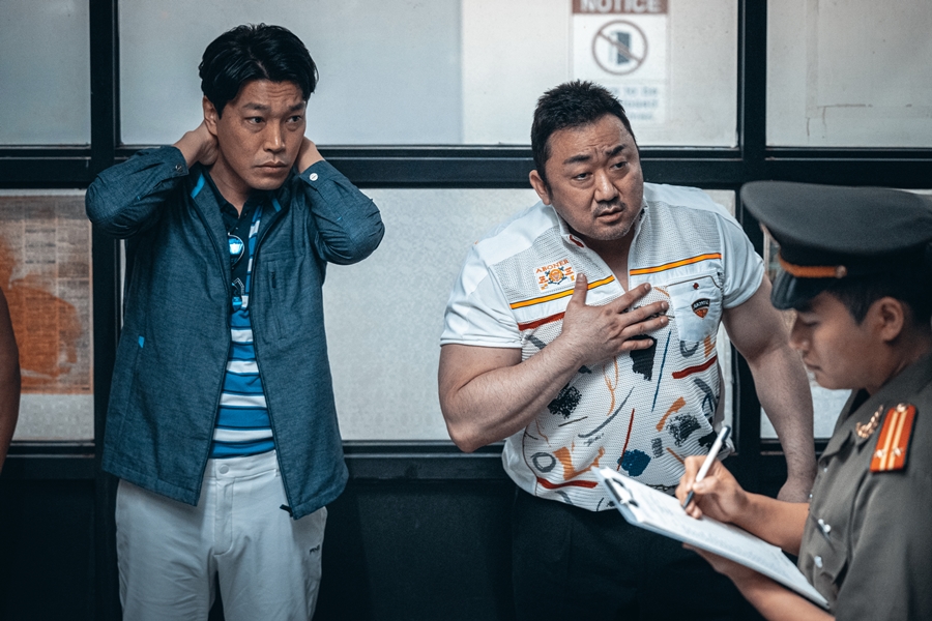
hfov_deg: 22.6
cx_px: 466
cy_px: 310
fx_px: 2330
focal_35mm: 90
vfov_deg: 15.2
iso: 6400
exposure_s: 1/125
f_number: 3.2
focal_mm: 90
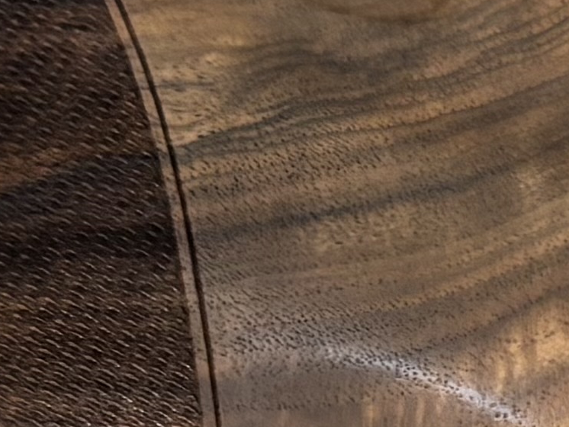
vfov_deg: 7.1
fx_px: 3272
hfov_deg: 9.4
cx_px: 1107
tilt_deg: -77.1
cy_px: 946
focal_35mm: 199
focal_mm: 5.96
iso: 125
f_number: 1.6
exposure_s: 1/50
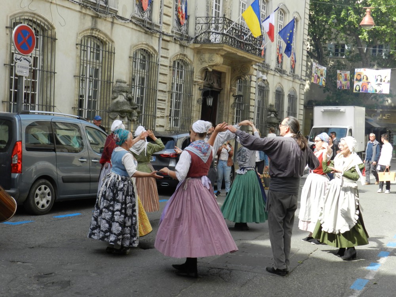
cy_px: 148
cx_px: 198
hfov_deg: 36.2
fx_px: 606
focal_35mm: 53
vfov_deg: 27.5
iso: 160
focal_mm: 9.4
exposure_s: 1/250
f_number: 4.4
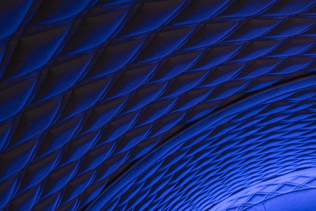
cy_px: 336
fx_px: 492
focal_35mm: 56
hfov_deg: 33.2
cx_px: 302
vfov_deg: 20.1
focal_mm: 17
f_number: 6.3
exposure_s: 1/30
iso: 1250
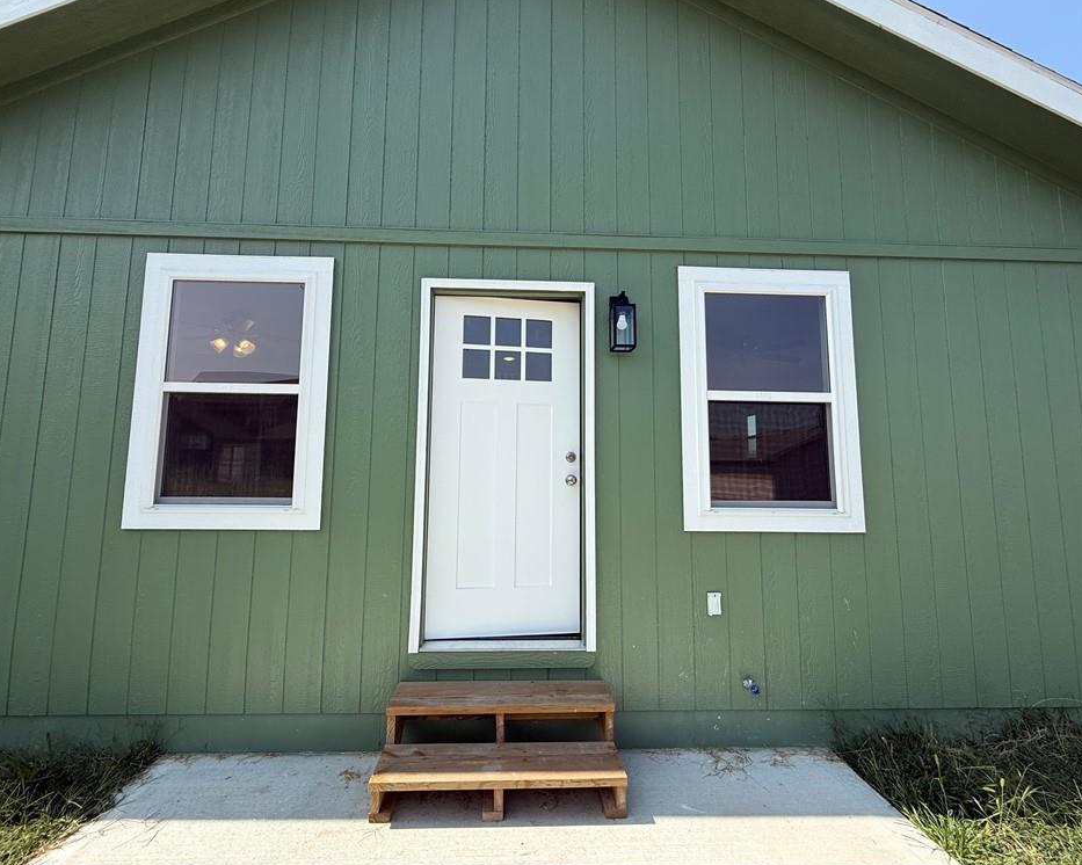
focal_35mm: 15
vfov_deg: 84.0
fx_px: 480
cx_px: 530
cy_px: 423
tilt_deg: +5.9
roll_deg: -0.1
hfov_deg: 96.8
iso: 50
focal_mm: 2.22
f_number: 2.2
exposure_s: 1/1572
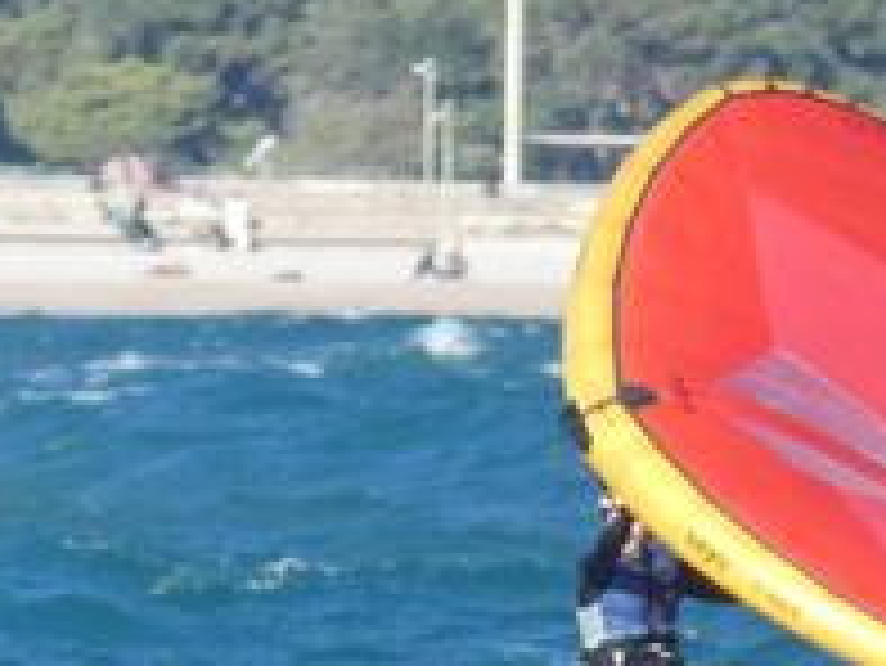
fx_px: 78036
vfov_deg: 0.5
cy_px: 574
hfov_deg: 0.7
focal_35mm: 3047
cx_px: 225
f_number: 5.9
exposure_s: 1/1000
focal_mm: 215
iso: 400
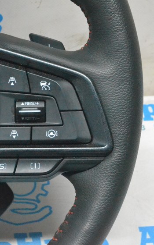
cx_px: 21
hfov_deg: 10.4
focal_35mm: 126
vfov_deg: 16.6
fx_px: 845
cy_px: 105
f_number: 9
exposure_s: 1/160
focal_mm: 45
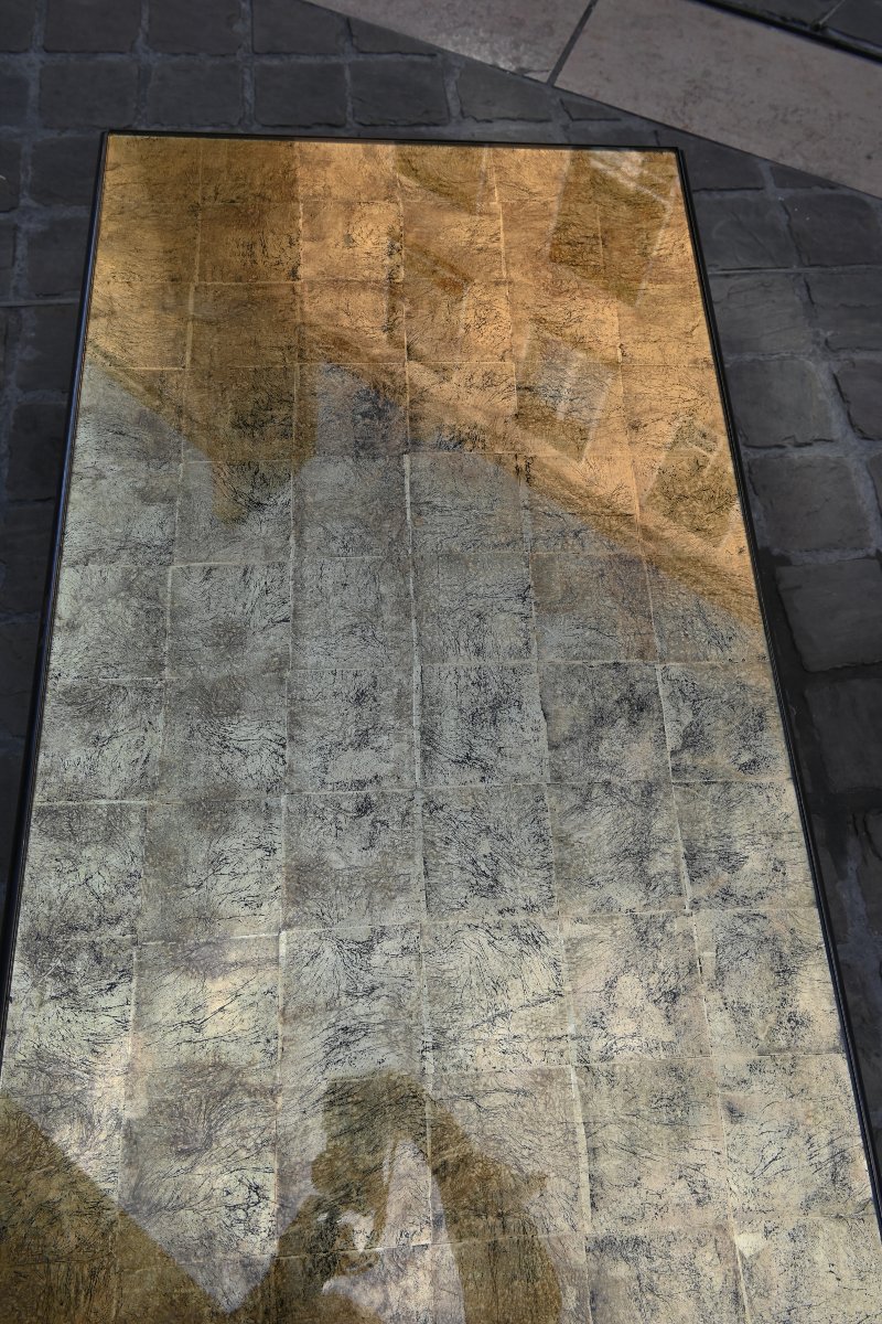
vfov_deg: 63.2
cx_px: 441
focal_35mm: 29
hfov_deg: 44.6
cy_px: 662
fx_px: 1075
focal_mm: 19.5
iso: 100
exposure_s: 1/320
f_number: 6.3
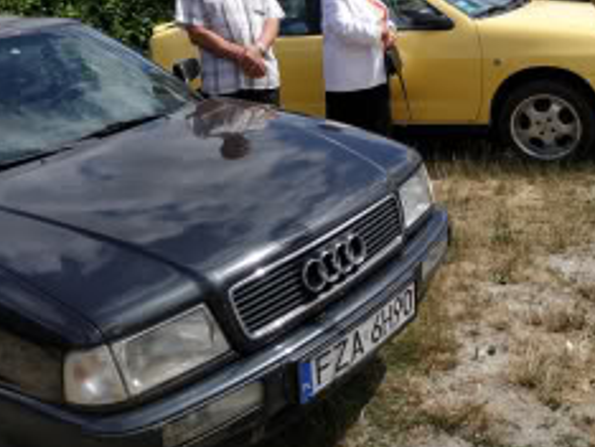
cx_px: 264
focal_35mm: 41
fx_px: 705
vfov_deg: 34.2
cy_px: 94
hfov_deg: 45.7
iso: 125
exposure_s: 1/3048
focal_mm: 3.94
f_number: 1.9
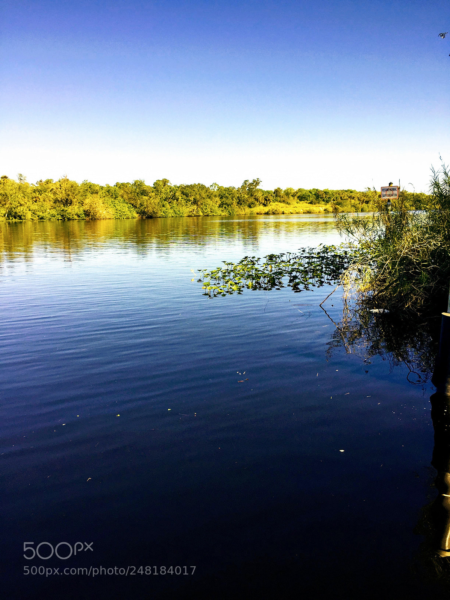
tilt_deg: -10.2
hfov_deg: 48.2
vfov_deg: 61.7
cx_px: 225
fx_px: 503
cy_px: 300
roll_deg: +0.3
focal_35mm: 29
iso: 32
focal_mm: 4.15
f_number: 2.2
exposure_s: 1/1464
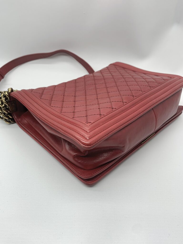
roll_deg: -3.8
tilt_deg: -34.2
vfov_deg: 67.3
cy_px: 122
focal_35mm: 26
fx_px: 183
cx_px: 92
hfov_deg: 53.1
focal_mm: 4.25
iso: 40
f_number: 1.8
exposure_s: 1/100
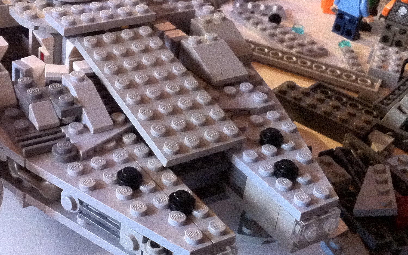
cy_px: 72
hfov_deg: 31.6
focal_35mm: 64
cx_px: 118
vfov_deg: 20.2
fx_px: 712
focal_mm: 3.85
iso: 500
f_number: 2.8
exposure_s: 1/15
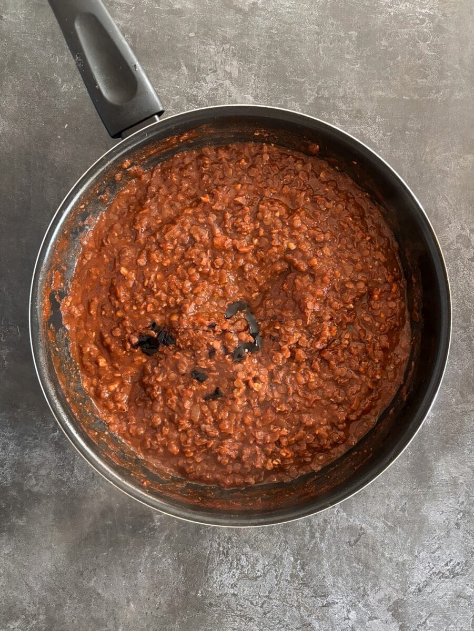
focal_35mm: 26
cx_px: 237
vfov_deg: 67.3
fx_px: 474
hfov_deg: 53.1
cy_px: 316
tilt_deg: -88.8
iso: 640
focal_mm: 5.96
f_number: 1.6
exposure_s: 1/40
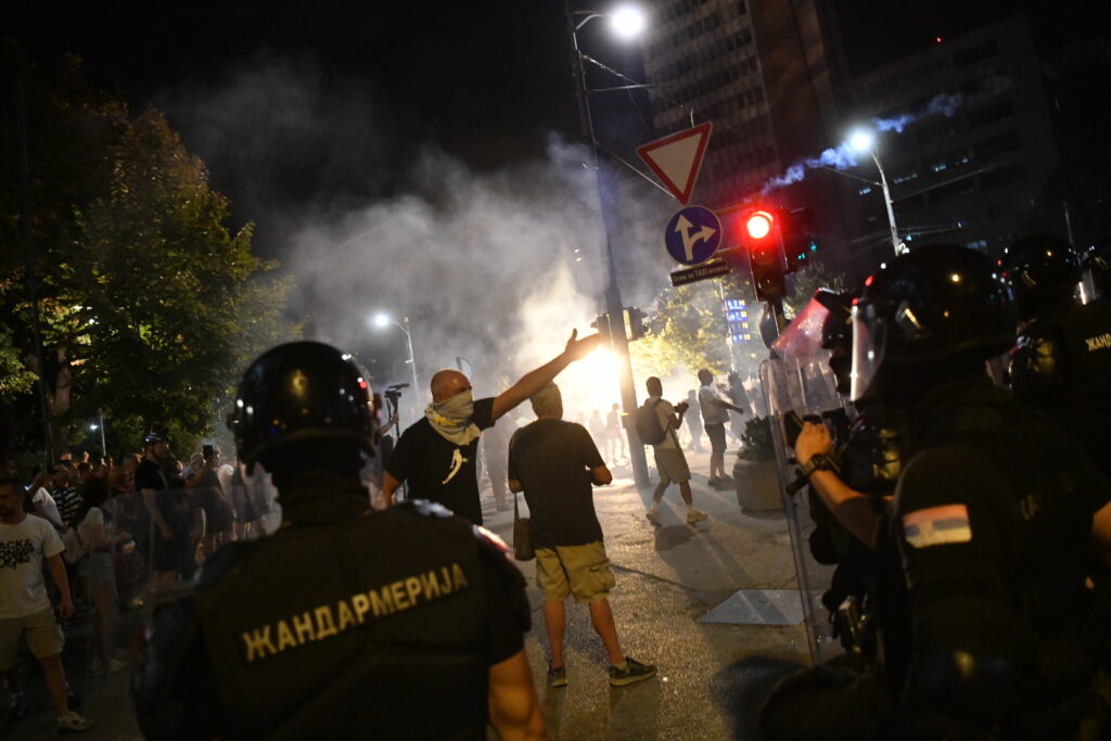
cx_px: 556
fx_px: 741
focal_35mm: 24
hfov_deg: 73.7
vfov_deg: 53.1
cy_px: 370
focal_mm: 24
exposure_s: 1/200
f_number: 2.8
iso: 6400
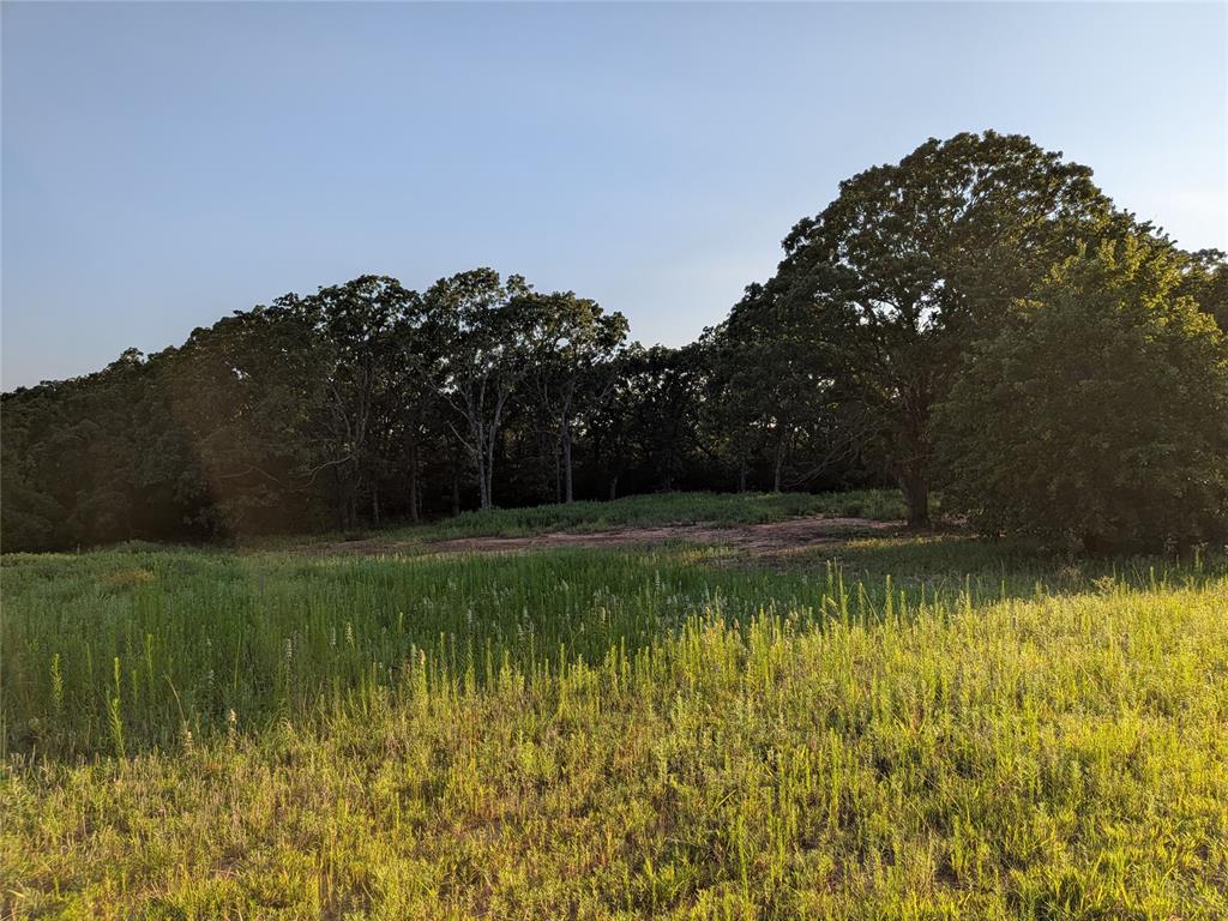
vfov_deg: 56.8
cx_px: 614
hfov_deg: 71.6
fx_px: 851
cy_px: 460
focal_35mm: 24
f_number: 1.7
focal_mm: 4.53
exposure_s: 1/1080
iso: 25
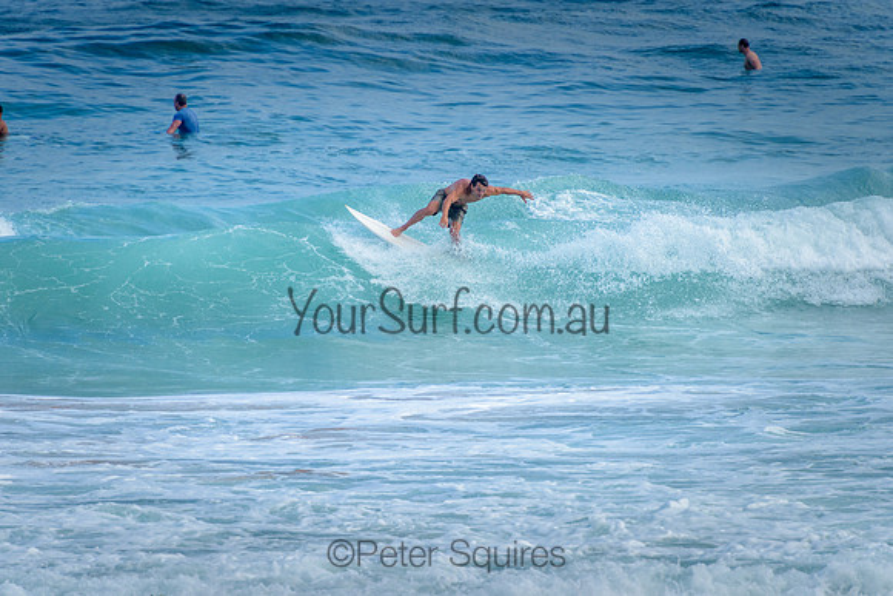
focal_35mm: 491
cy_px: 232
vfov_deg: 2.8
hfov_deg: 4.2
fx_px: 12172
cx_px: 449
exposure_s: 1/1250
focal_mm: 400
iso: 320
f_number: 5.6
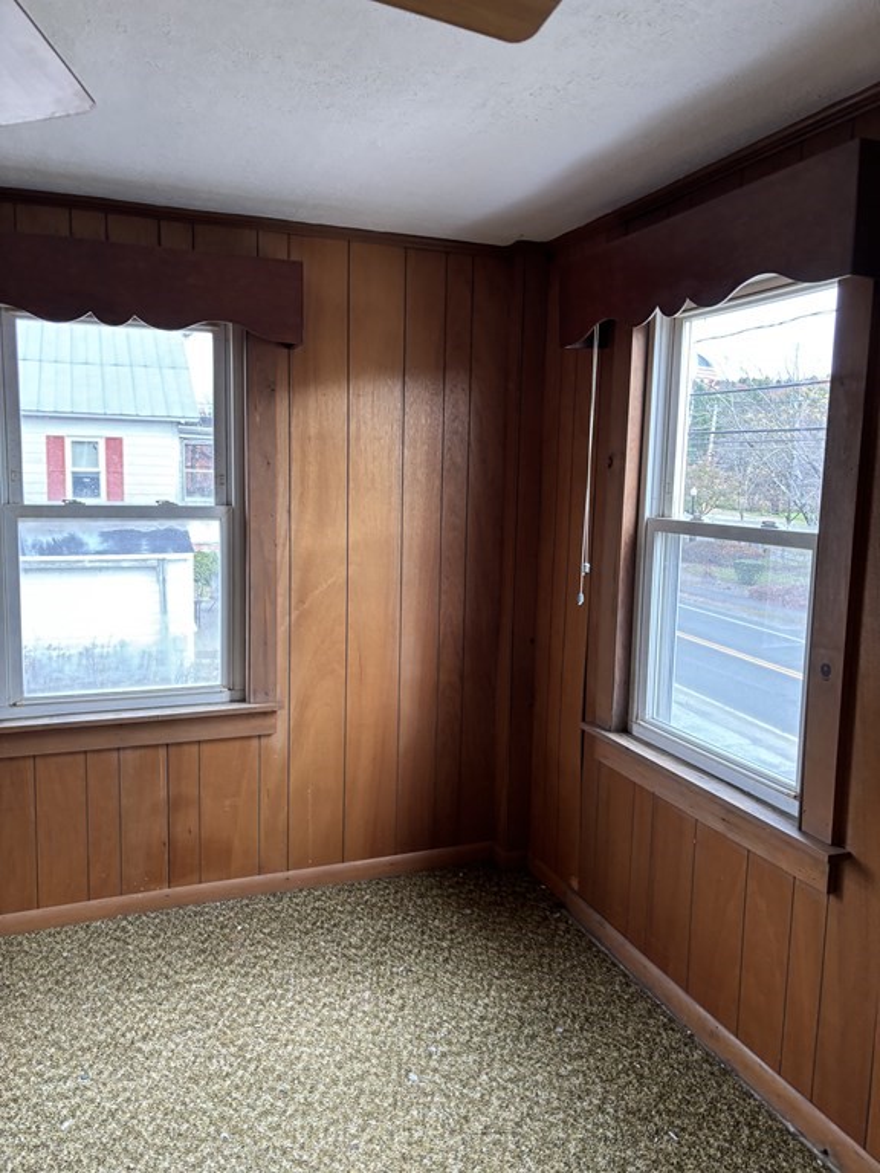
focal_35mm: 26
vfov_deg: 67.3
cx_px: 440
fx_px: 881
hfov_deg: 53.1
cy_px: 586
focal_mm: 5.96
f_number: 1.6
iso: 125
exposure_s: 1/66
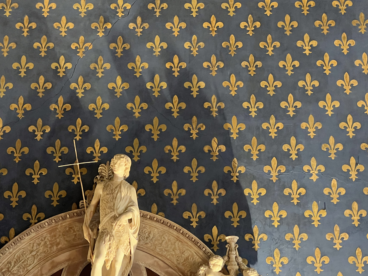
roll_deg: +0.6
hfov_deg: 20.9
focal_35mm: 94
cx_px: 198
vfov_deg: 15.7
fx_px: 999
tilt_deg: +23.0
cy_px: 159
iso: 1600
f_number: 2.8
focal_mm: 9
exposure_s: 1/30
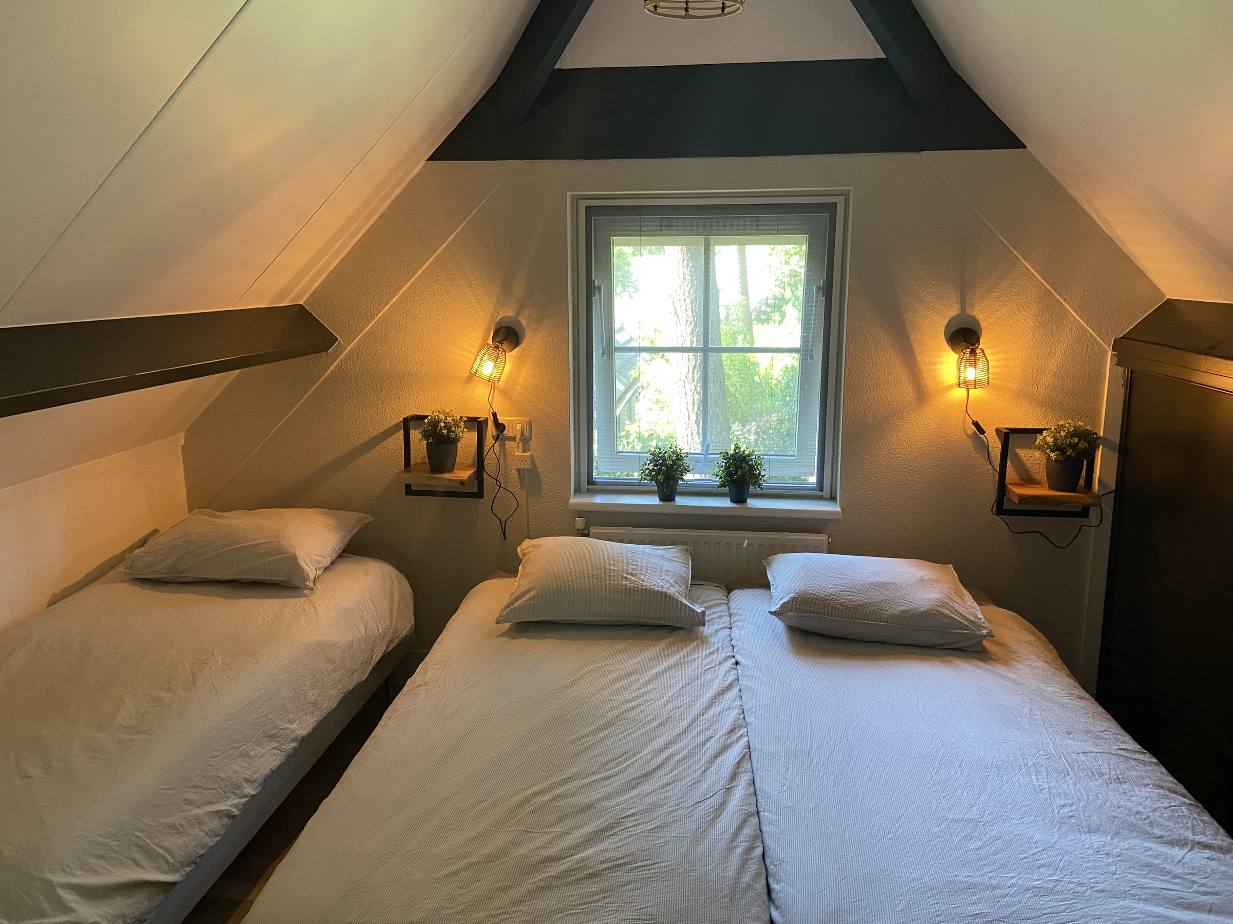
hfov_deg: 67.3
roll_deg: +0.9
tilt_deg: -12.3
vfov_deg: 53.1
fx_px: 926
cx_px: 616
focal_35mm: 26
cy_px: 462
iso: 250
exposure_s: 1/60
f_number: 1.8
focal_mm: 4.25
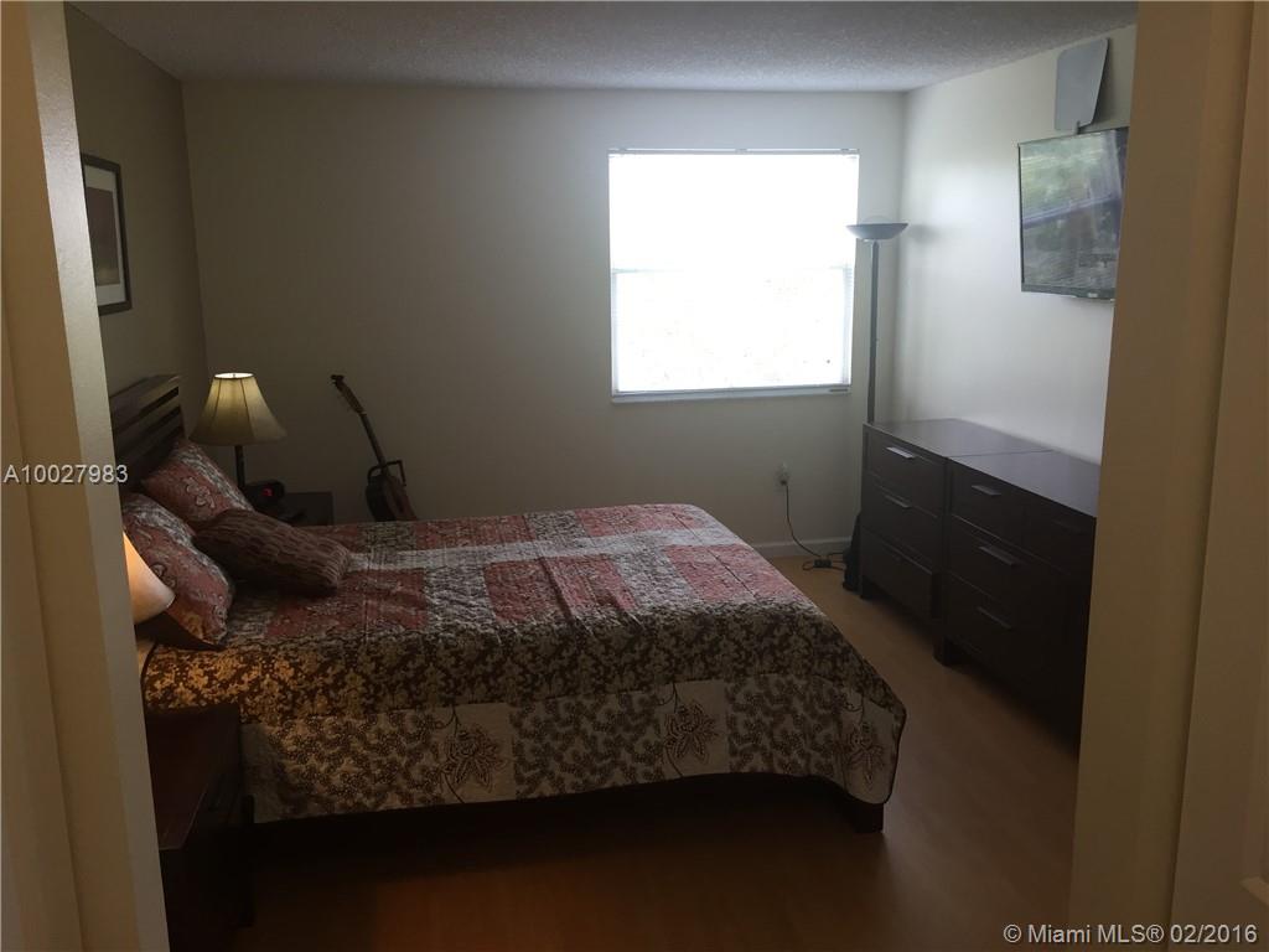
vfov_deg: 48.2
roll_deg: -0.1
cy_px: 476
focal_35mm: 29
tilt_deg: -10.9
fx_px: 1063
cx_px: 634
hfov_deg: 61.7
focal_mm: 4.15
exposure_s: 1/33
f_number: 2.2
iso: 32
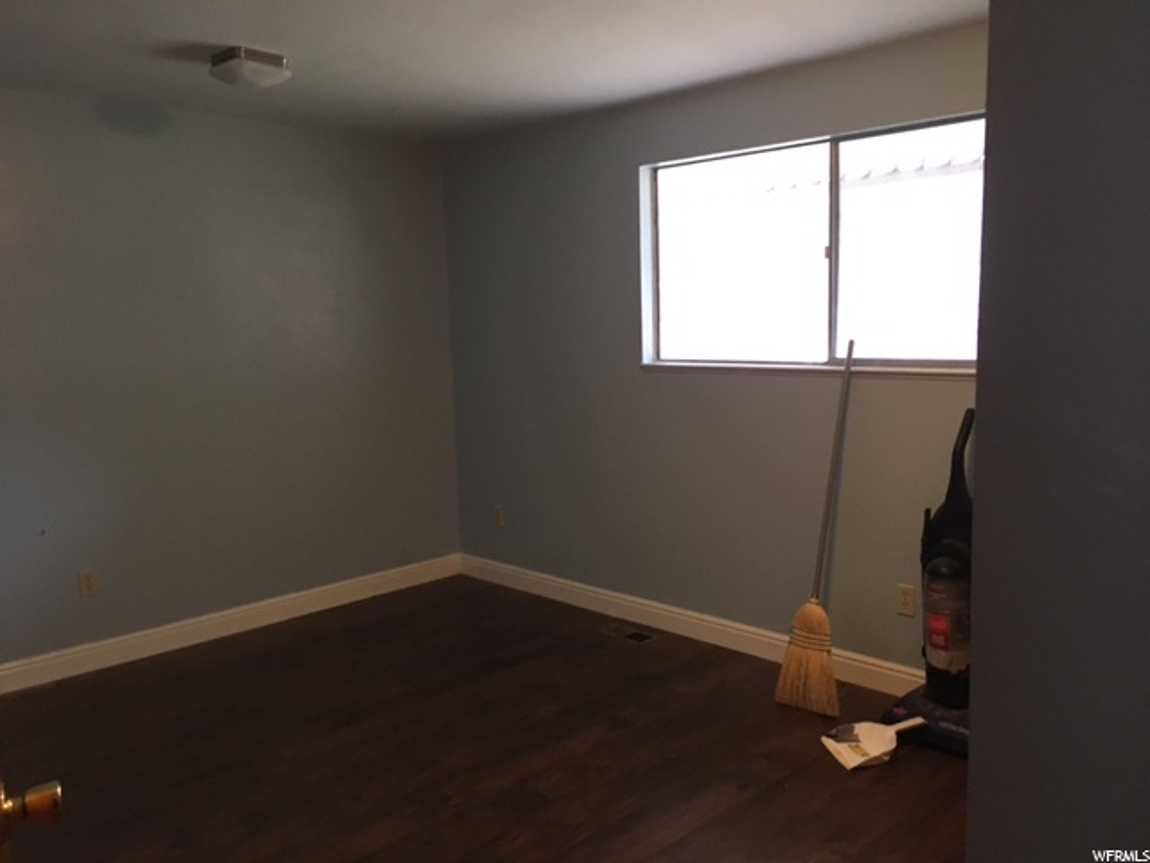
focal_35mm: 29
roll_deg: +1.7
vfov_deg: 48.2
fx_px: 963
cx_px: 575
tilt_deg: -7.1
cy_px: 432
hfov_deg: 61.7
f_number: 2.2
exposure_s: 1/30
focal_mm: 4.15
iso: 160
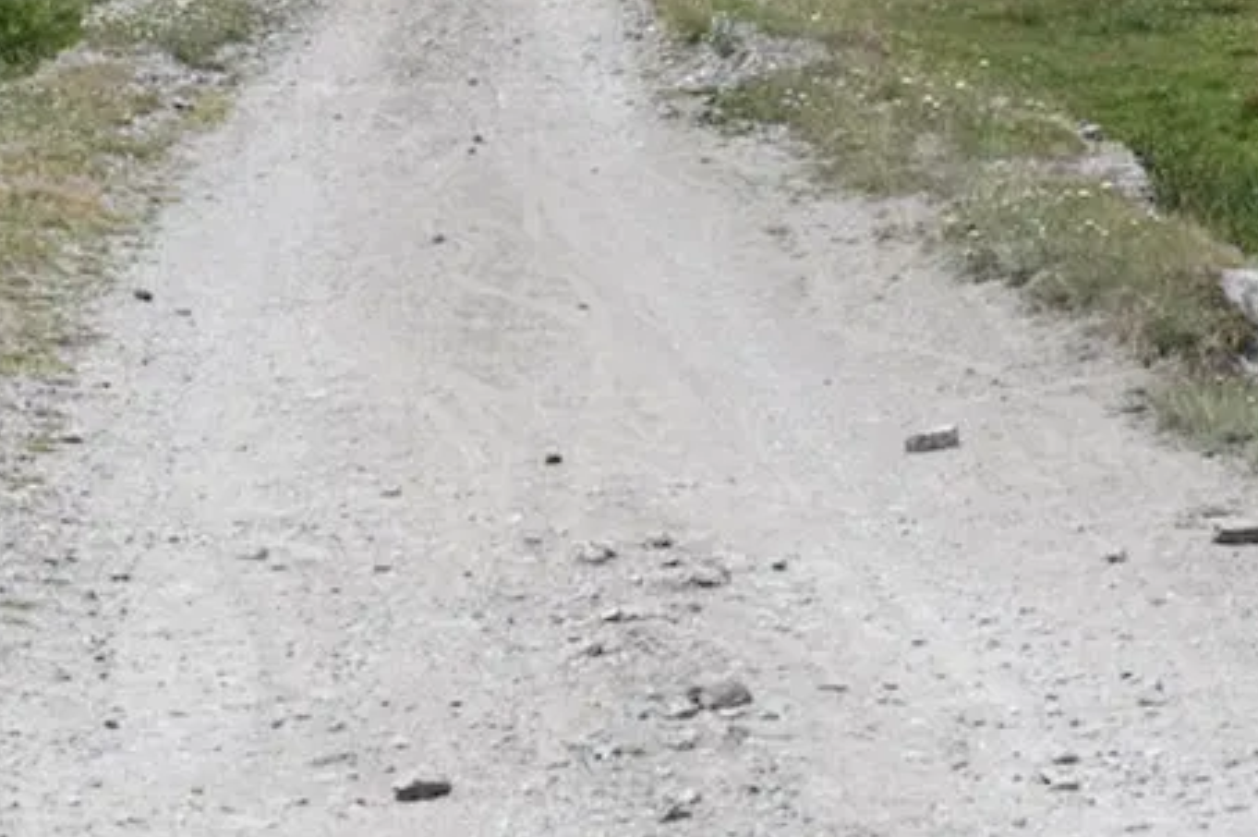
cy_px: -261
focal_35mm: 185
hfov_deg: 11.1
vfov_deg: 7.3
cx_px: 224
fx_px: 6460
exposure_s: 1/1250
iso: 1800
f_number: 13
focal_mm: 70
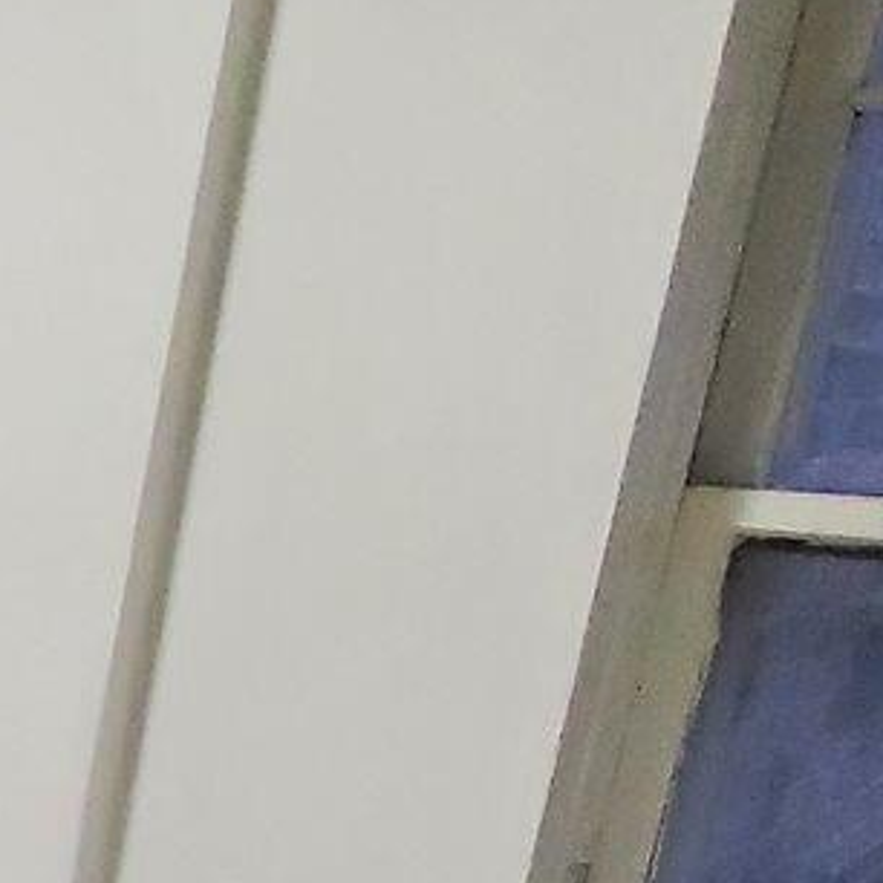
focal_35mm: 72
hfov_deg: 16.8
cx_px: -958
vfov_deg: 22.8
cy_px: 935
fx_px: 2078
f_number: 2.2
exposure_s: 1/60
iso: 400
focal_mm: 1.8
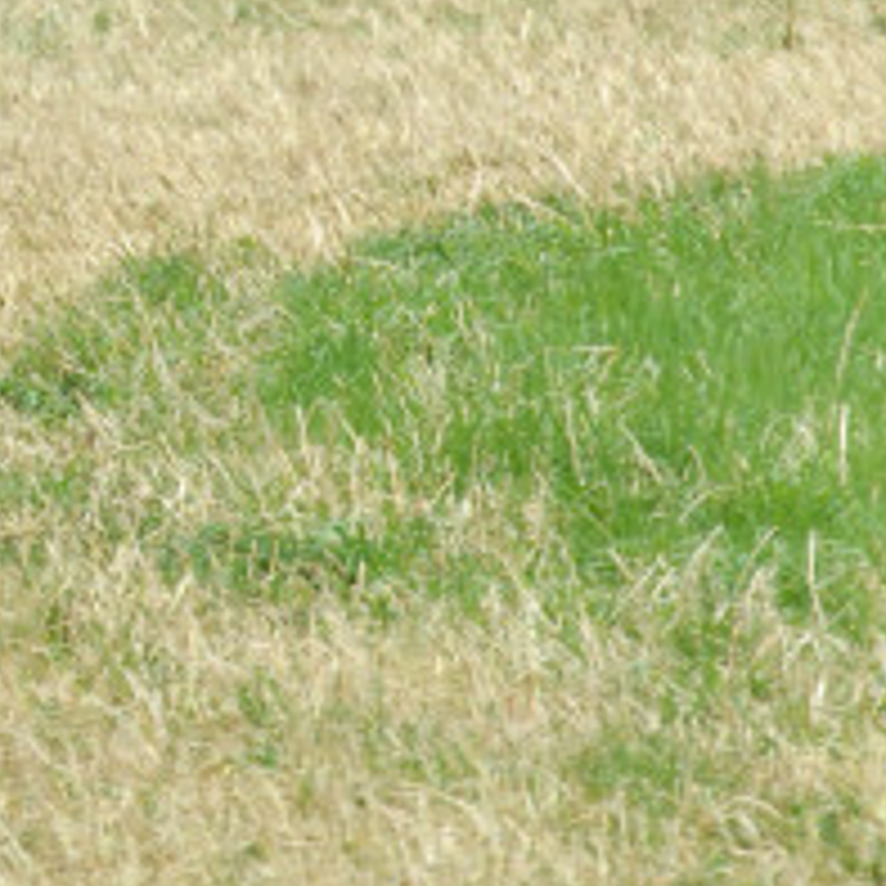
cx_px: -472
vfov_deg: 1.2
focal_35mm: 1451
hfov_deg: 1.2
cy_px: -76
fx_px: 42017
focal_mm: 280
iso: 400
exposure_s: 1/320
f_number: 11
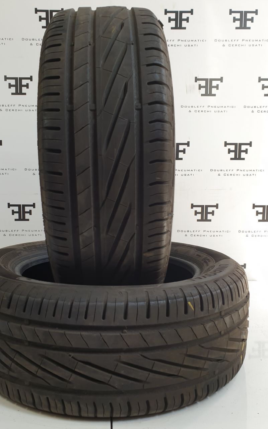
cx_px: 109
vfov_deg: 66.5
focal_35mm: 28
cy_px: 216
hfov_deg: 44.3
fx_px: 327
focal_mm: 4.3
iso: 50
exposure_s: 1/50
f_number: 2.4
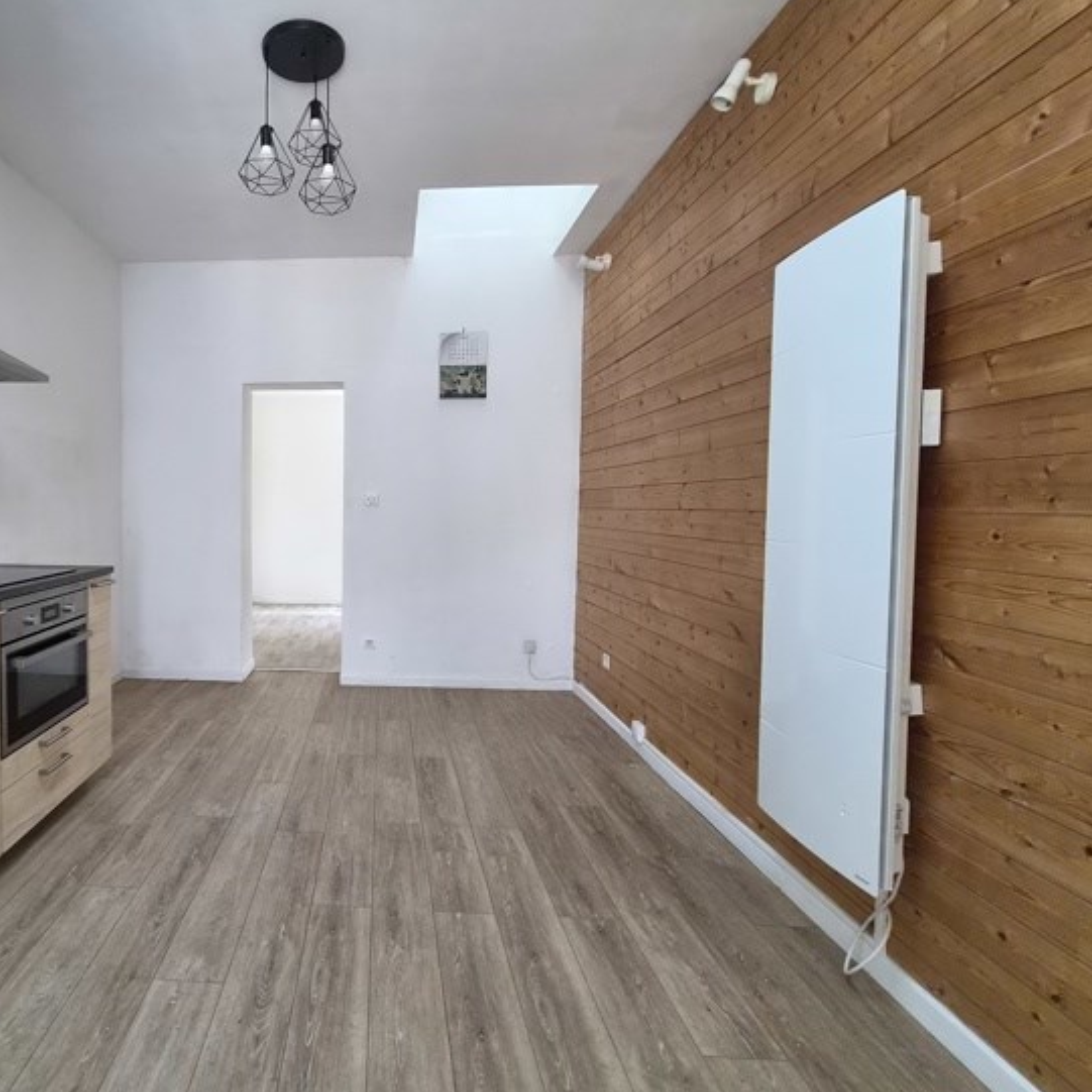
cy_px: 535
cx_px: 353
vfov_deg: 84.0
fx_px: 607
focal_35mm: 17
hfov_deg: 80.8
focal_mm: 2.2
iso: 640
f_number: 2.2
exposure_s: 1/100
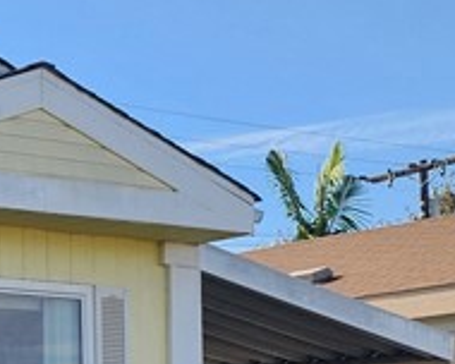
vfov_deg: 12.2
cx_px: -575
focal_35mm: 121
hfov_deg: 12.9
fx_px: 1629
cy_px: 517
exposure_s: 1/748
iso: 12
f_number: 1.8
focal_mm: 6.4
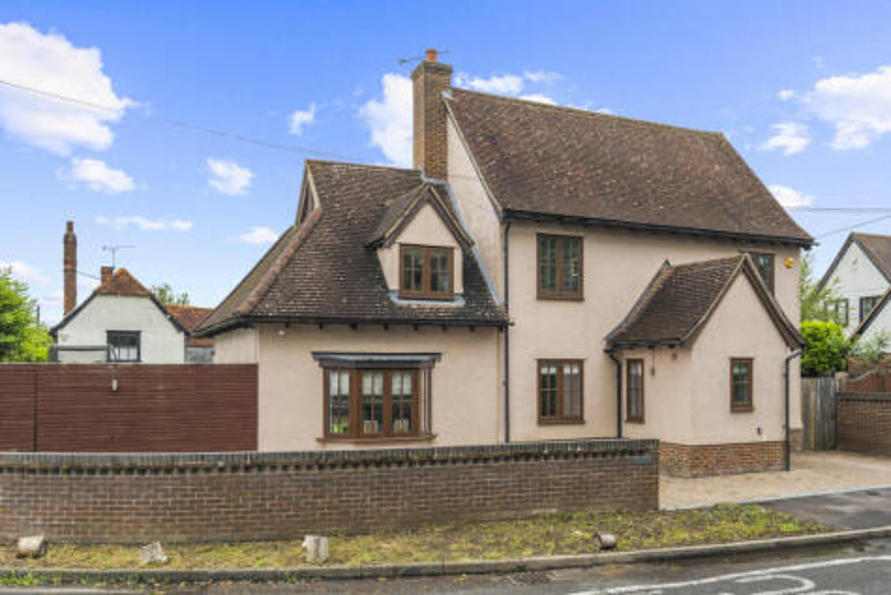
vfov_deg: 45.0
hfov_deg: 63.6
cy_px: 298
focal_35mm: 29
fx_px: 718
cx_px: 446
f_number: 7.1
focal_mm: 29
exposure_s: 1/60
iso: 320
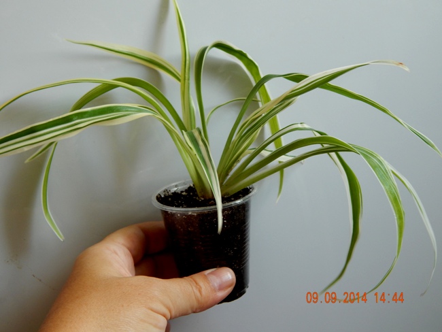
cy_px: 166
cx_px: 221
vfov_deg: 29.7
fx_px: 626
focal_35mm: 49
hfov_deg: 38.9
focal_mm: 8.6
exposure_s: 1/30
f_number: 3.7
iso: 180
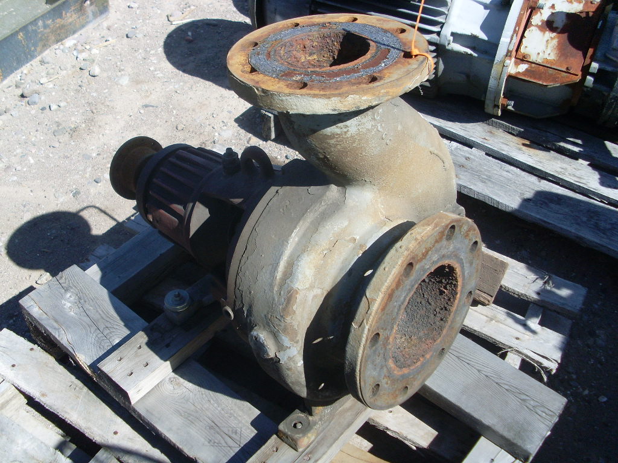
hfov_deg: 49.0
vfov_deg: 37.7
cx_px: 309
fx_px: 678
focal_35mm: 38
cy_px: 232
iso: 80
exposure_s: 1/180
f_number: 7.7
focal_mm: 6.3
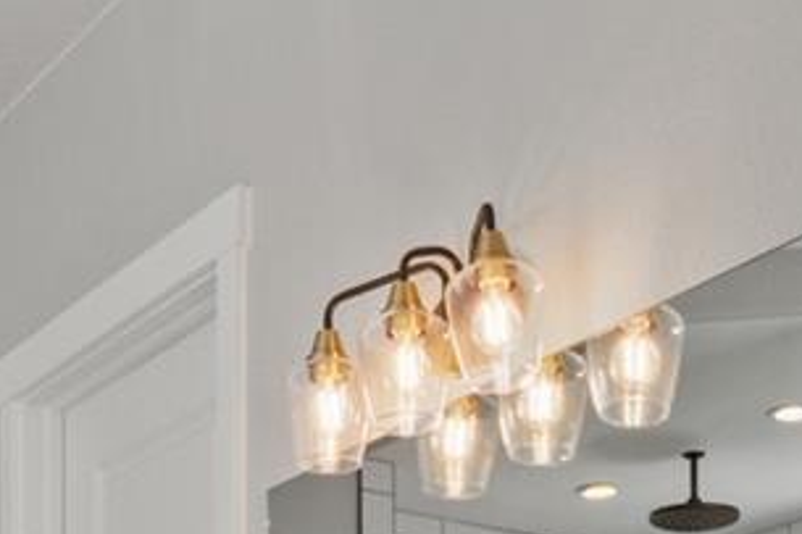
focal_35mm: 87
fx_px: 1946
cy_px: 1084
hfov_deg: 23.3
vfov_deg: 13.3
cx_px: 376
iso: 250
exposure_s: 1/20
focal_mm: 11.1
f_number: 8
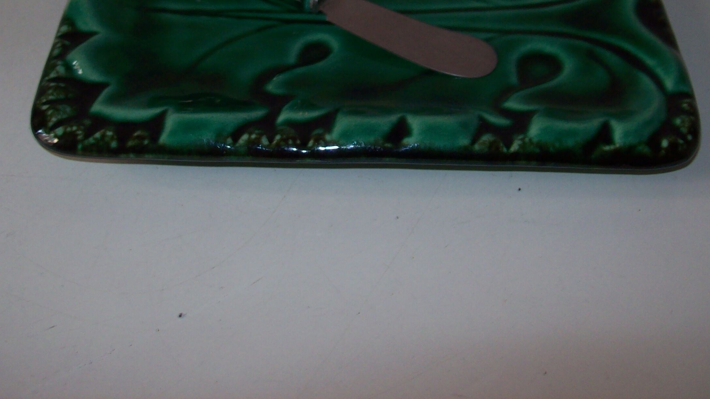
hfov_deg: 40.5
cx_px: 313
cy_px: 55
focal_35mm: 51
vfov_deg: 23.0
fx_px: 960
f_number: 2.7
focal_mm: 6
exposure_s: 1/64
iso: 80
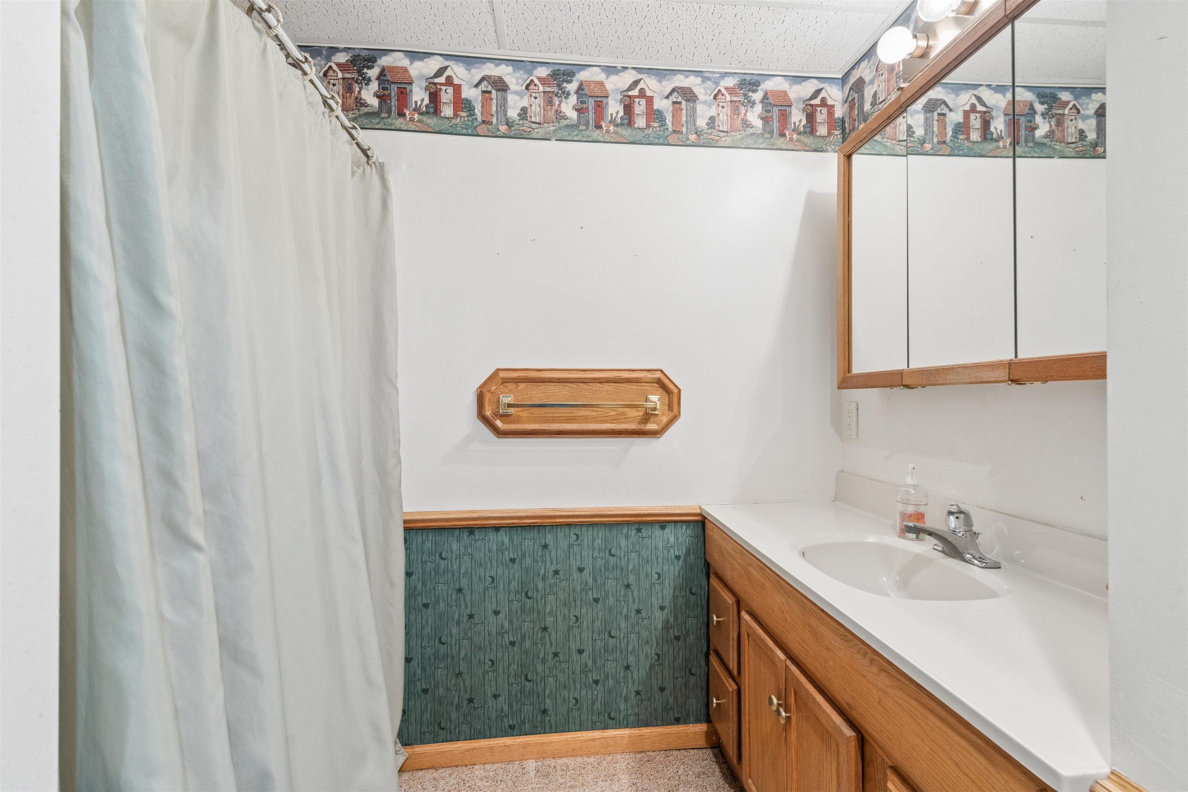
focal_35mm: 16
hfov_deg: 96.7
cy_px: 396
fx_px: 528
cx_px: 594
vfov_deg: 73.7
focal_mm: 16
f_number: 10
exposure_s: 1/8
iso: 800
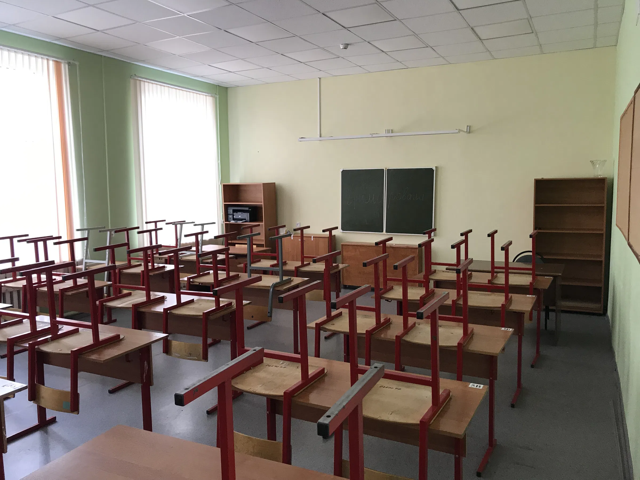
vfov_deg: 49.7
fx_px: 518
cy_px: 240
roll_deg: +1.9
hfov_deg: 63.4
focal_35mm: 28
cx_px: 320
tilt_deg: -4.1
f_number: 1.8
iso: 25
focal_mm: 3.99
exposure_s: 1/33
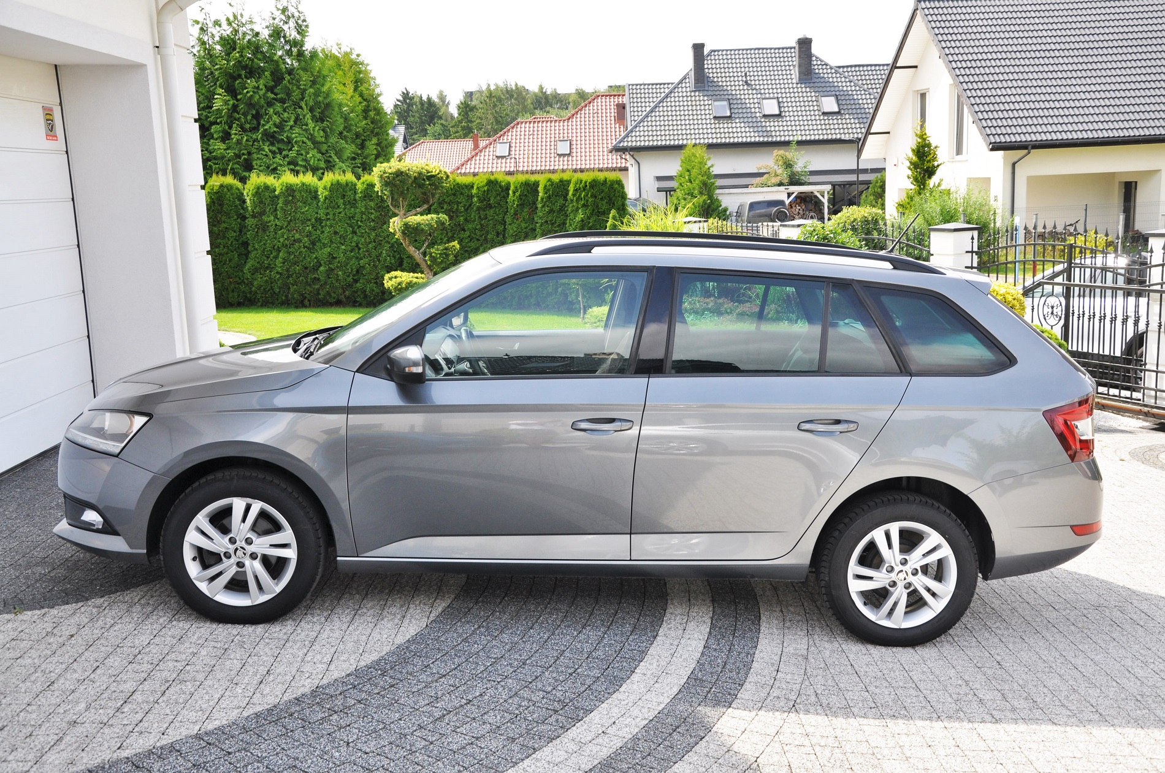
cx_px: 582
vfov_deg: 34.1
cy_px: 386
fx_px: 1260
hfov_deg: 49.6
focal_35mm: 39
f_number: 8
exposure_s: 1/250
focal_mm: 26
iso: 250
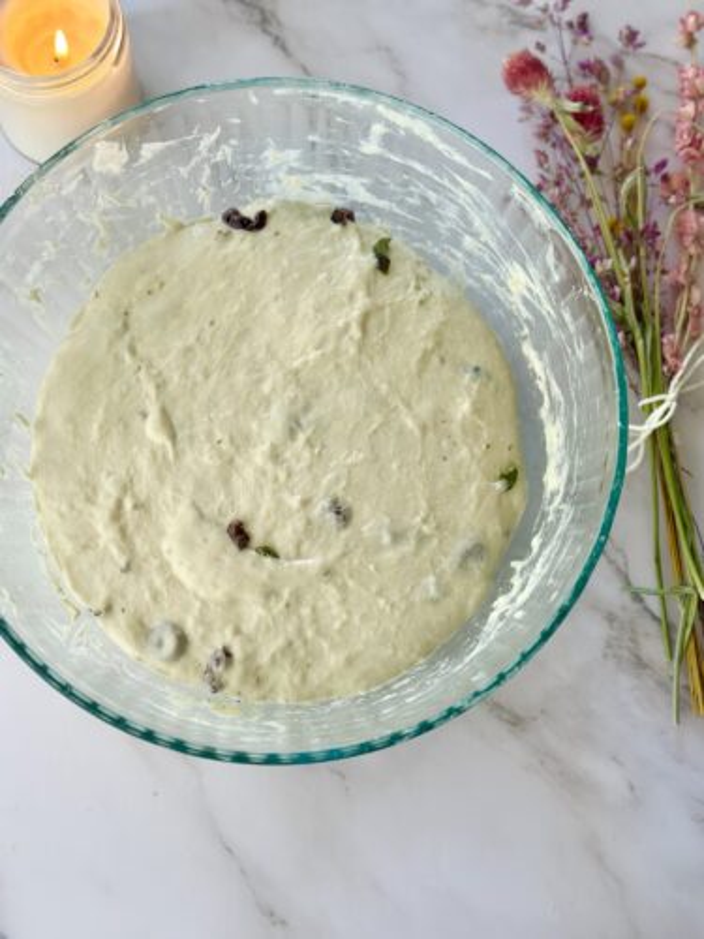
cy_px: 470
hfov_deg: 30.3
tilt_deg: -77.6
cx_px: 352
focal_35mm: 48
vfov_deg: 39.7
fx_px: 1302
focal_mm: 6.86
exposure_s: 1/179
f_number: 1.78
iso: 80
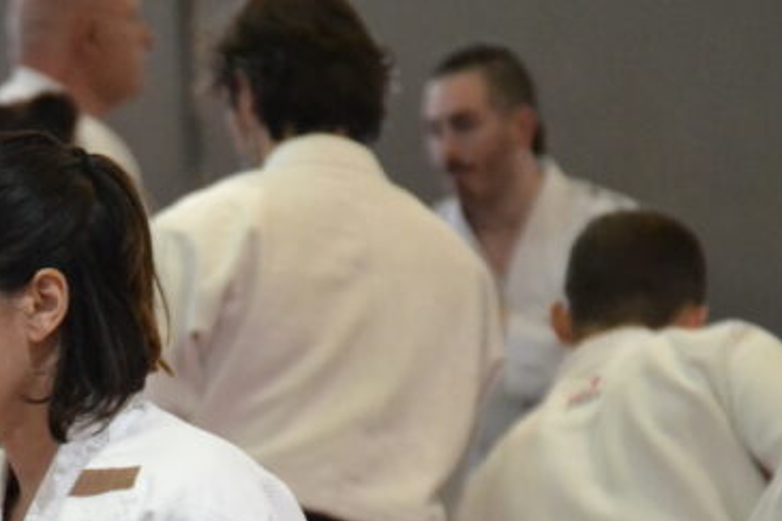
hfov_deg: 4.1
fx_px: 10964
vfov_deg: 2.7
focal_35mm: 505
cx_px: 24
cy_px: 698
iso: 3200
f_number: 4.8
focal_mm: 120
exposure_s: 1/250
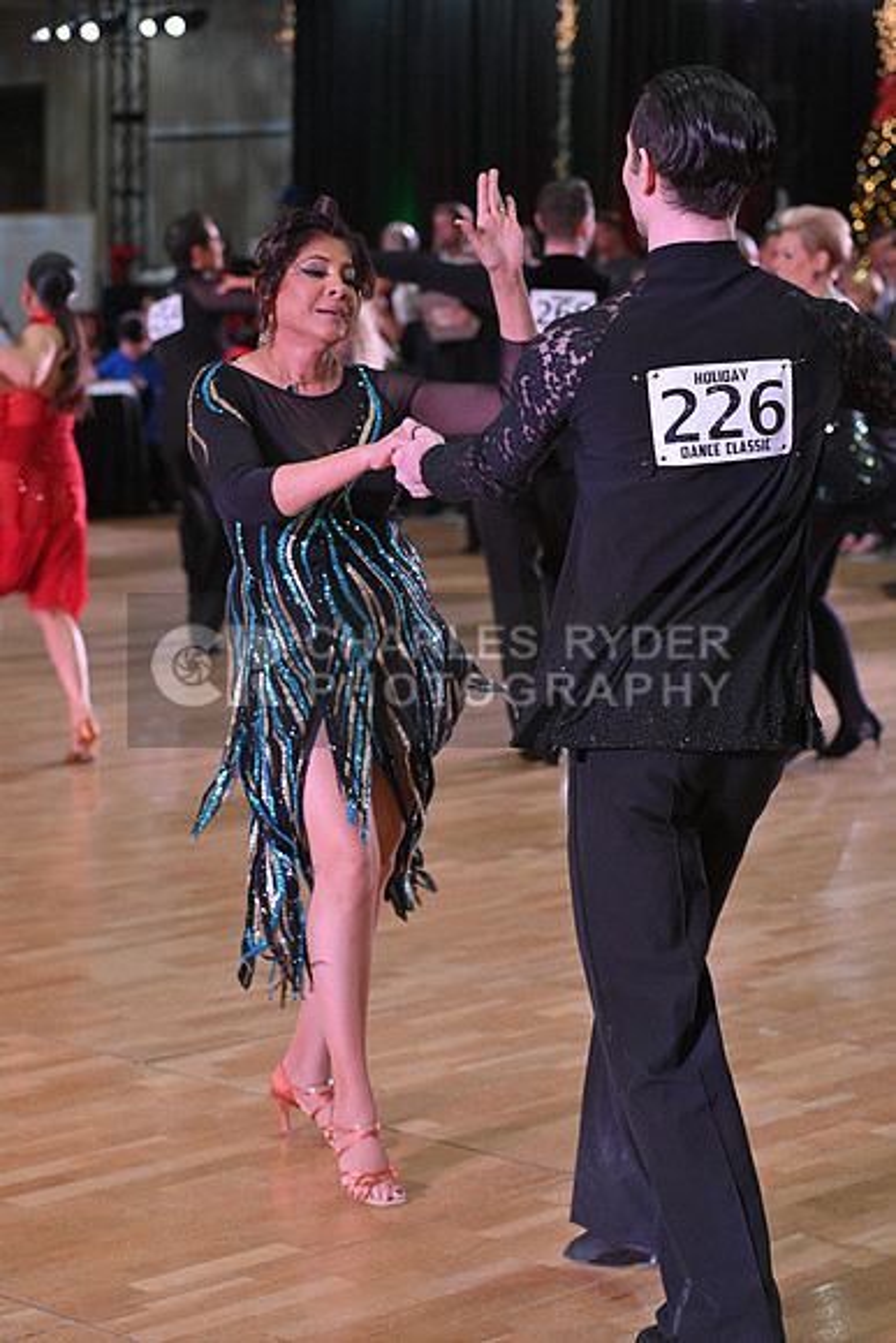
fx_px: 3209
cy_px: 672
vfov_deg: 23.6
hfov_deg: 15.9
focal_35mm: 86
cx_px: 448
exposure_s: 1/320
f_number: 5
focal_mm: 86
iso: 2000
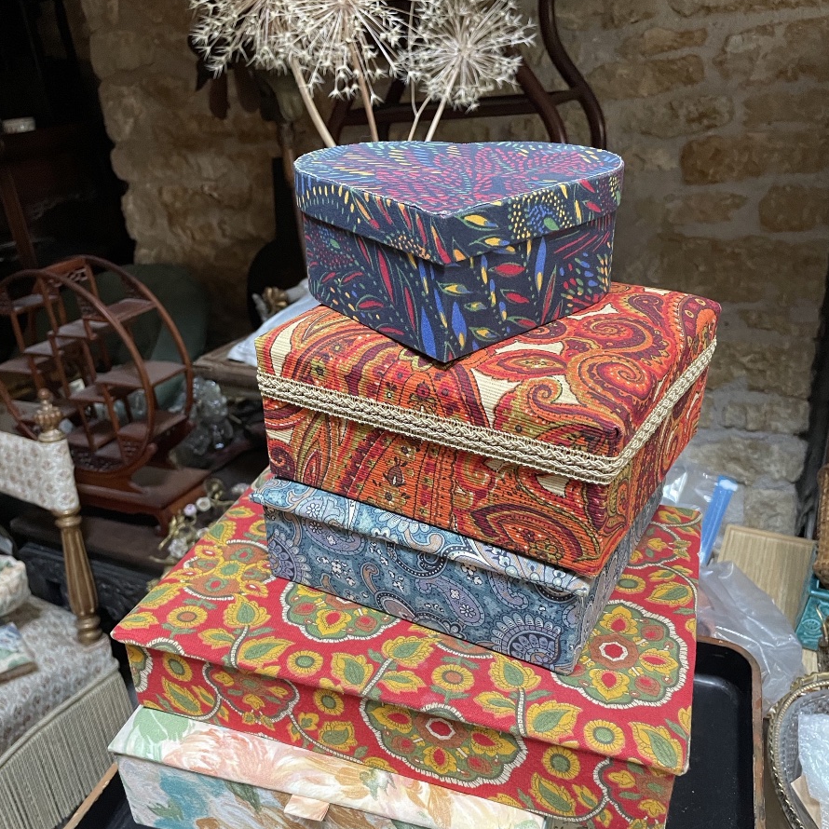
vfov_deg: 52.3
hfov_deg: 52.5
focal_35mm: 31
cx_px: 412
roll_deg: +6.8
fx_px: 840
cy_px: 478
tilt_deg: -24.8
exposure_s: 1/33
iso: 320
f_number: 1.6
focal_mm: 4.2
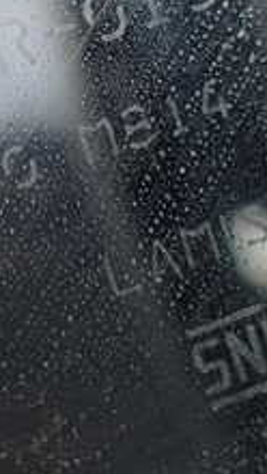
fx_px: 1118
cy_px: 47
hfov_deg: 13.5
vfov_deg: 23.3
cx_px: 56
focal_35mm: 89
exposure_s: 1/125
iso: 100
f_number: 2.3
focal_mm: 5.4
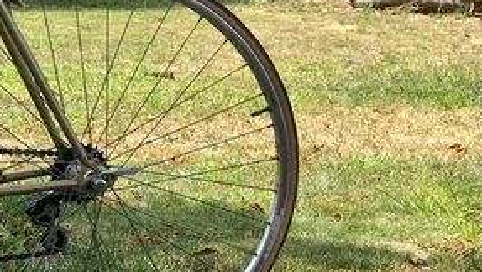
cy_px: 149
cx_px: -280
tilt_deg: -11.8
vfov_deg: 11.0
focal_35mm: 110
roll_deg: +2.2
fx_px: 1407
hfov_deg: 17.2
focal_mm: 4.15
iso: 25
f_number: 2.2
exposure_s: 1/836
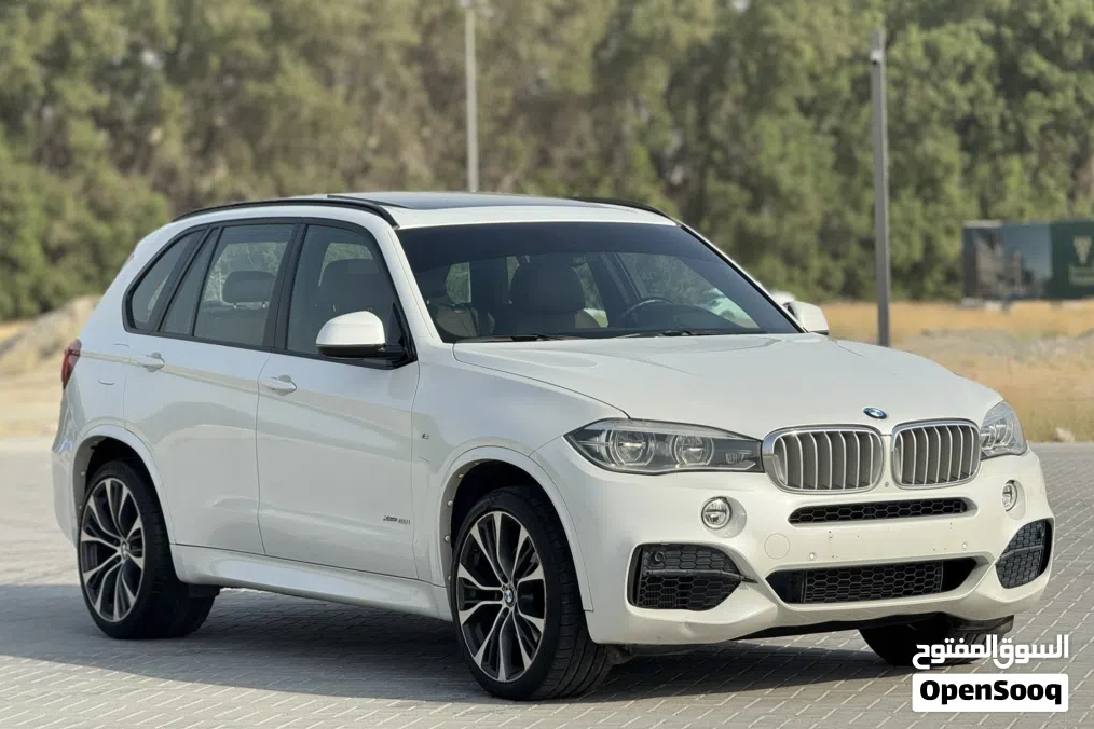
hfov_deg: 16.3
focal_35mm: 126
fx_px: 3829
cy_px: 324
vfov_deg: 10.9
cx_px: 543
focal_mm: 15.66
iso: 50
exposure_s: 1/1248
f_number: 2.8
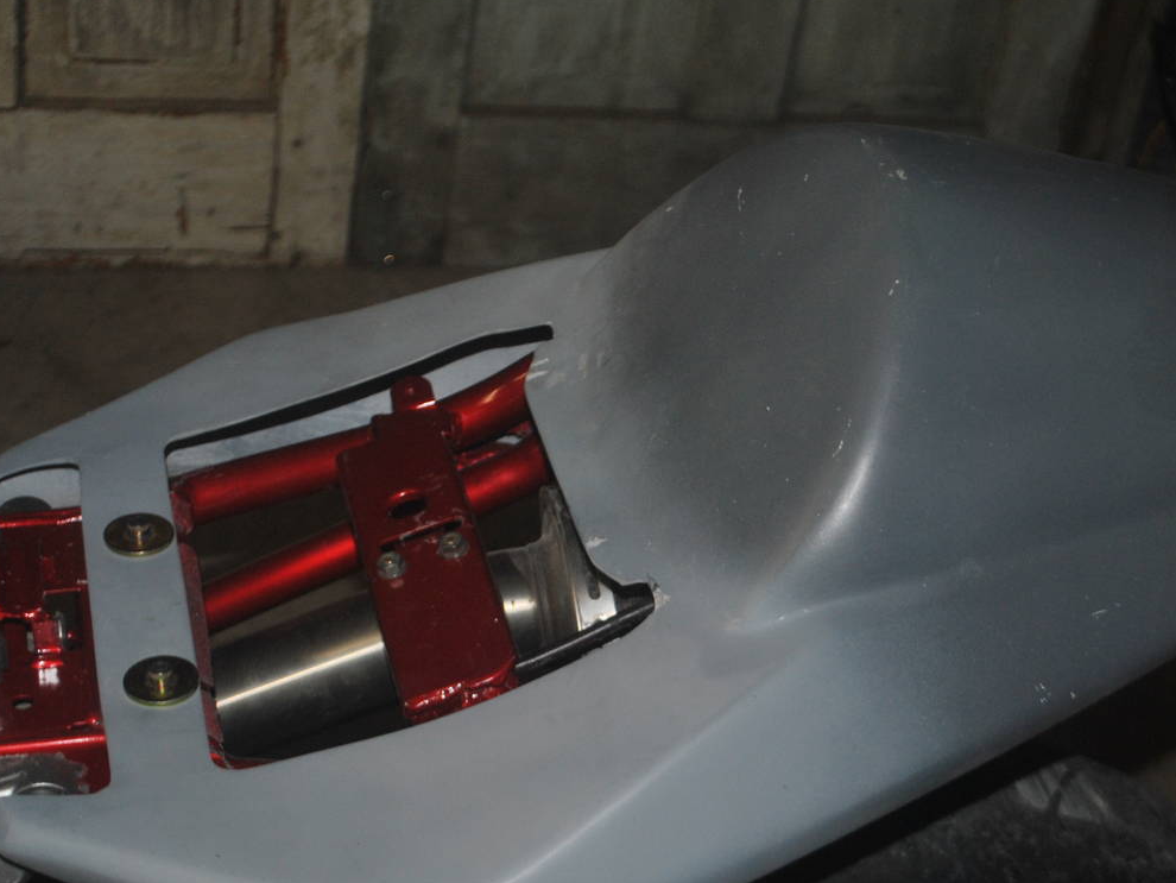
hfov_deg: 27.7
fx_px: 2379
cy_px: 570
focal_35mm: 70
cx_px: 669
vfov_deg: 21.0
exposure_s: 1/60
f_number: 4.8
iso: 200
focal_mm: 32
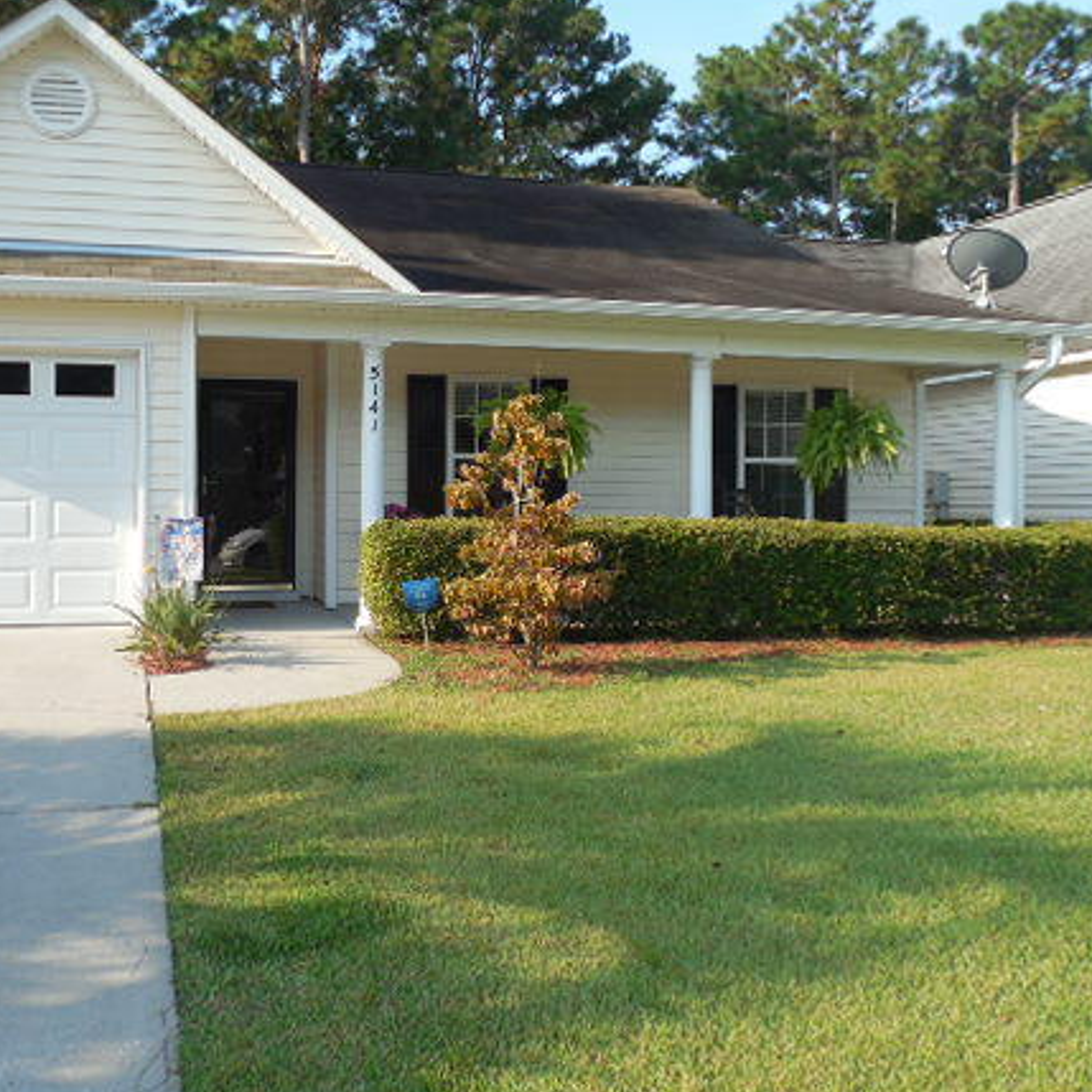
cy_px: 491
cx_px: 387
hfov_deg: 49.1
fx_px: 1178
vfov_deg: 49.7
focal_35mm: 33
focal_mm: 4.5
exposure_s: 1/640
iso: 125
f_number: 3.3
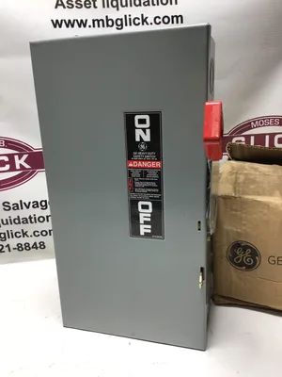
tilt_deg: -17.5
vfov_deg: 58.4
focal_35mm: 31
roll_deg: +3.4
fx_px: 337
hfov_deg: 45.4
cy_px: 188
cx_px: 141
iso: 25
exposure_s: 1/60
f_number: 2.4
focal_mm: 3.3
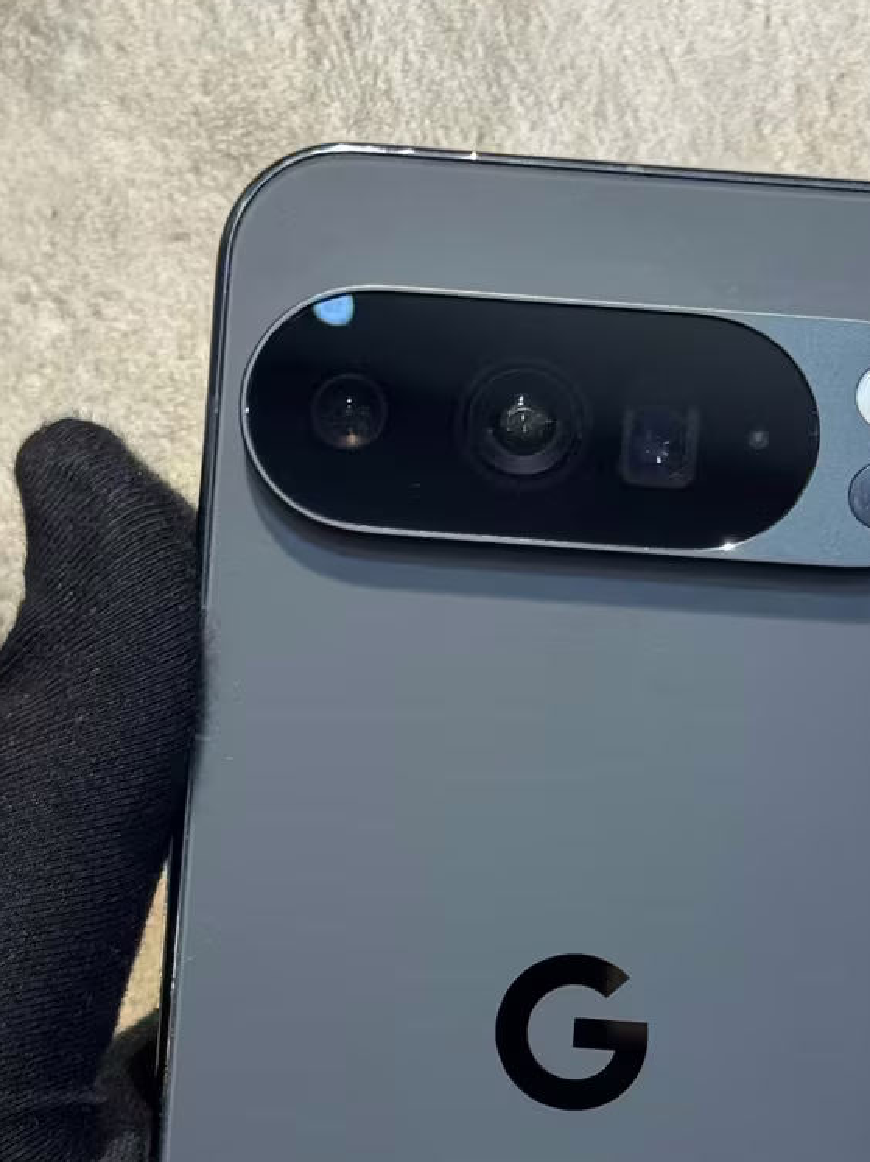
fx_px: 3454
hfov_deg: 14.3
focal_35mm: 103
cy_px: 903
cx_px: 582
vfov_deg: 18.9
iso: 125
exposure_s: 1/50
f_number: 1.78
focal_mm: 6.76
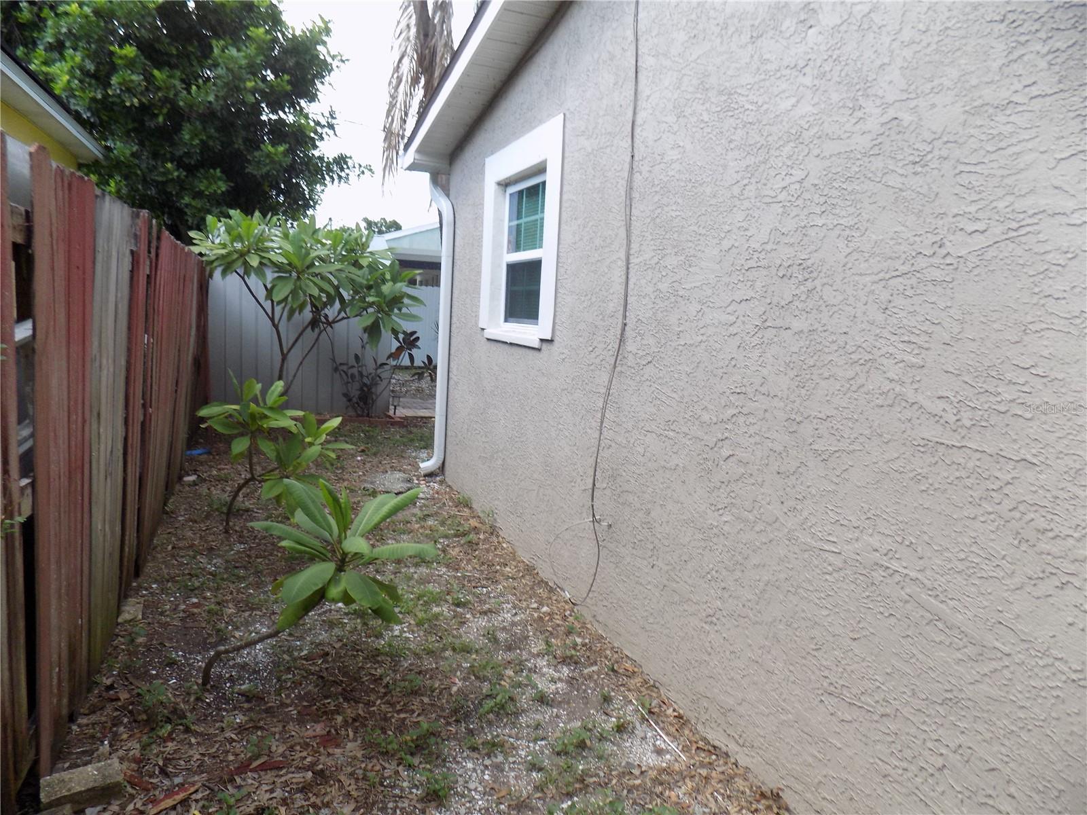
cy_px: 408
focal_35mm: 23
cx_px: 544
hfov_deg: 73.9
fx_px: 722
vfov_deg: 58.9
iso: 125
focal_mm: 4
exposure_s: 1/30
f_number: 3.1
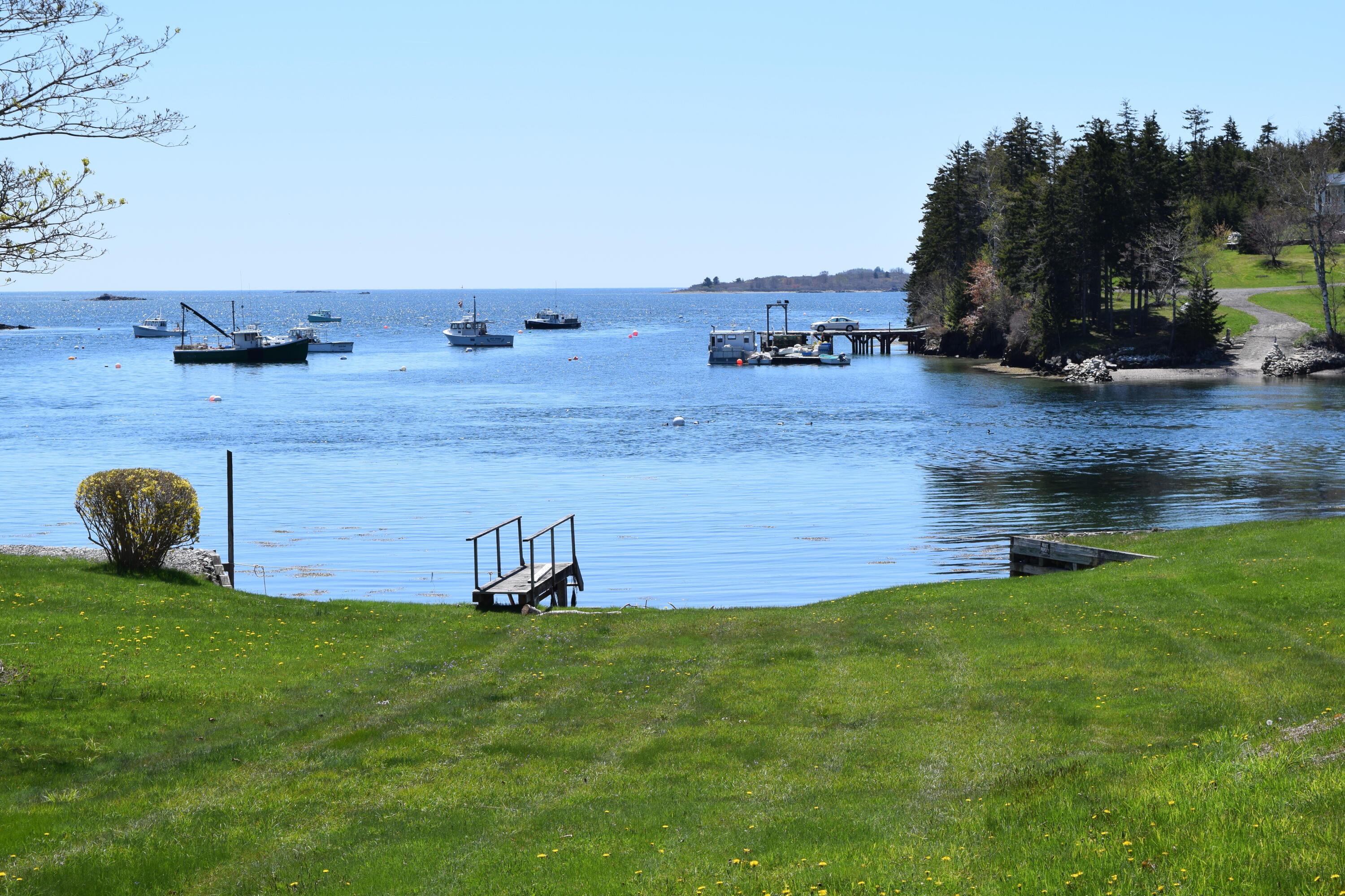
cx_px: 672
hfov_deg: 24.6
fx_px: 3082
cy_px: 448
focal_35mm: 82
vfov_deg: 16.6
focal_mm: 55
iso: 200
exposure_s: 1/400
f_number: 10
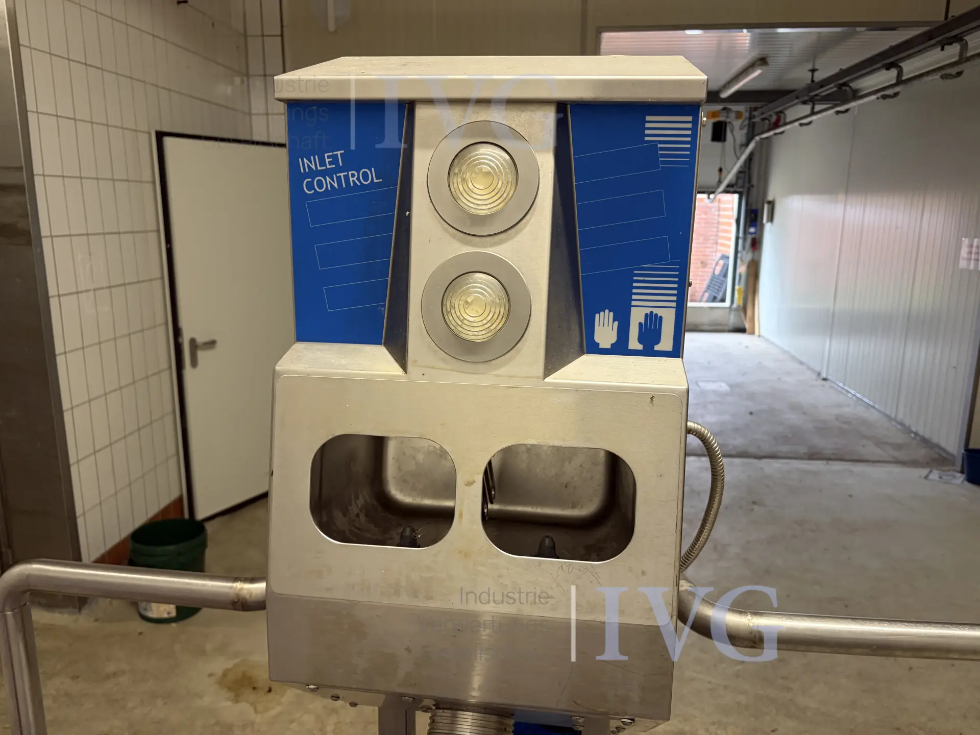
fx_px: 736
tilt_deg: -10.5
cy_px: 368
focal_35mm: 26
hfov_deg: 67.3
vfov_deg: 53.1
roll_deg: -0.5
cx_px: 490
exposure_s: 1/50
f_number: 1.6
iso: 125
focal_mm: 5.96
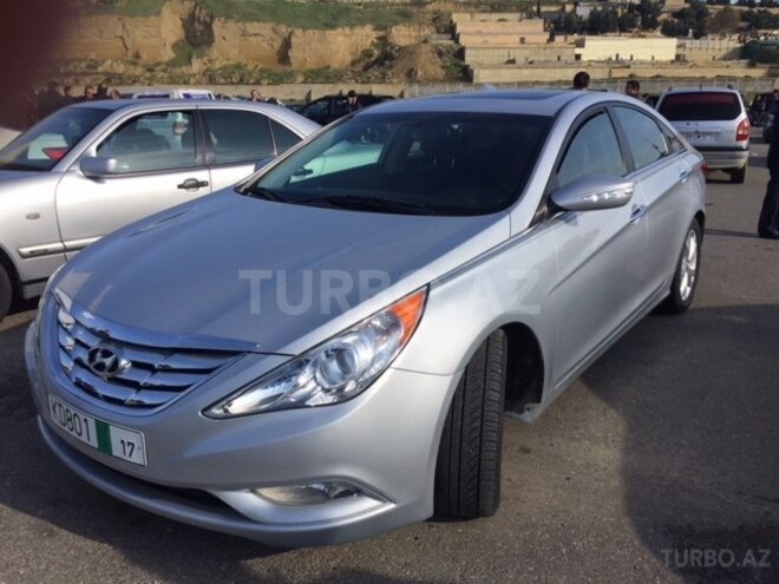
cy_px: 292
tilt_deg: -17.4
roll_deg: -0.5
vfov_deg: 48.2
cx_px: 390
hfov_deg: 61.7
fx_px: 653
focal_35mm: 29
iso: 32
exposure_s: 1/2639
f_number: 2.2
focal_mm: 4.15
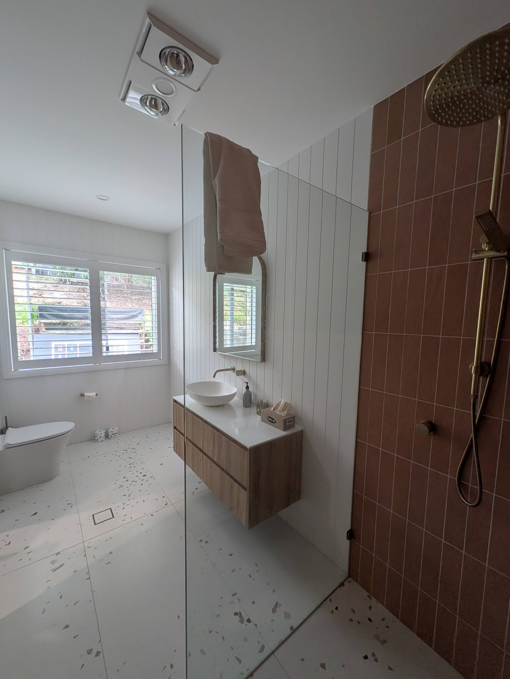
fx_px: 255
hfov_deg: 89.9
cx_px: 255
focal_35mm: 13
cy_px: 340
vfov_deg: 106.2
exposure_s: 1/25
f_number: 2.2
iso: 60
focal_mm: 1.54
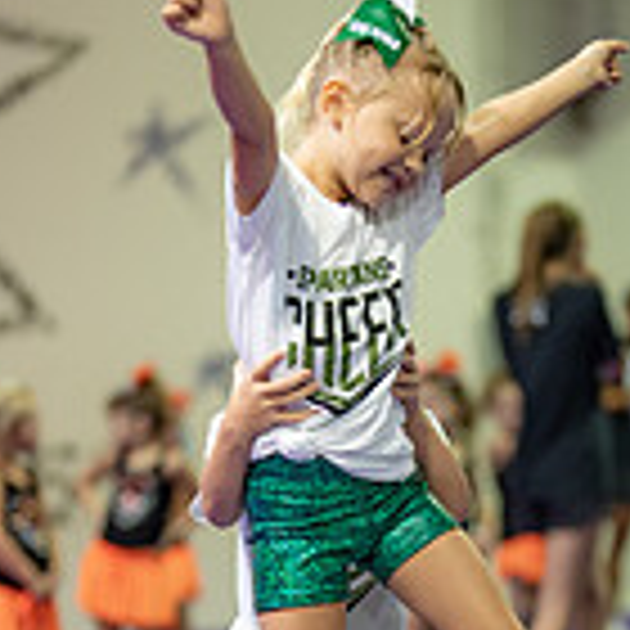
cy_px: 508
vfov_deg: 12.7
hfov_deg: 12.7
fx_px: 2821
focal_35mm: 137
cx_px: 387
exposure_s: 1/320
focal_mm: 50
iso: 800
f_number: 1.2
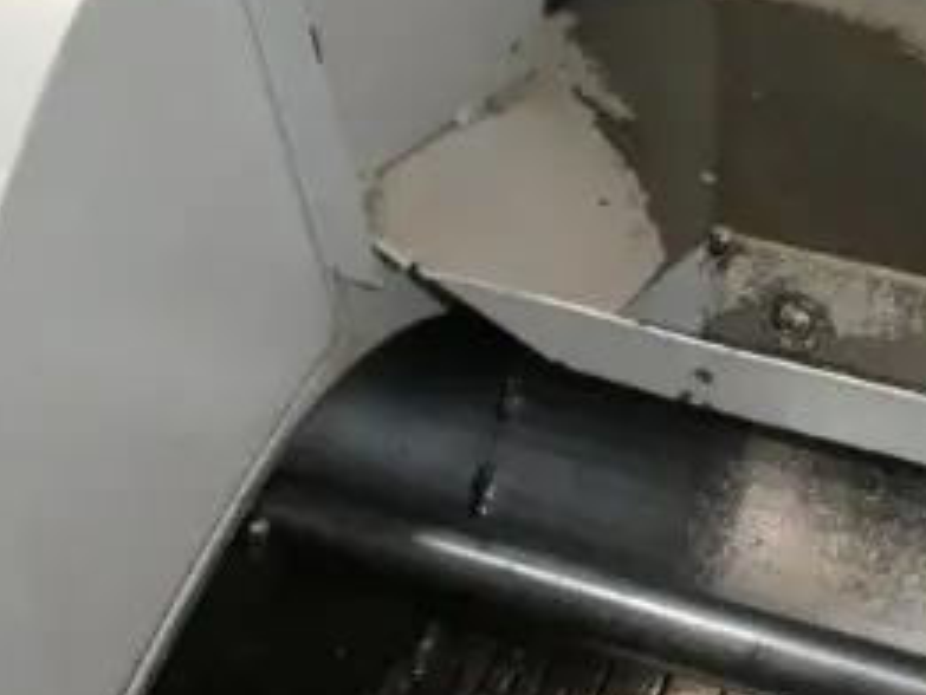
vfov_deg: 15.7
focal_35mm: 94
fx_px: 2516
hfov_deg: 20.8
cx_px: 553
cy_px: 234
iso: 800
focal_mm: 4.3
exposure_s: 1/60
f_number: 3.3
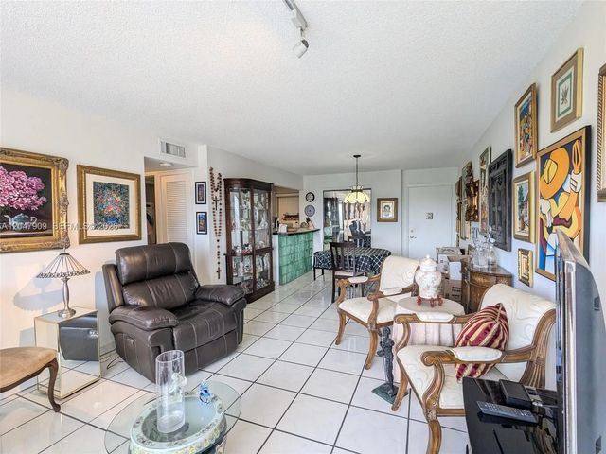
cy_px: 227
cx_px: 303
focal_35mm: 16
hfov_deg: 94.5
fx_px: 280
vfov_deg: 78.1
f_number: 2.2
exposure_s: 1/60
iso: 59
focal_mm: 2.35
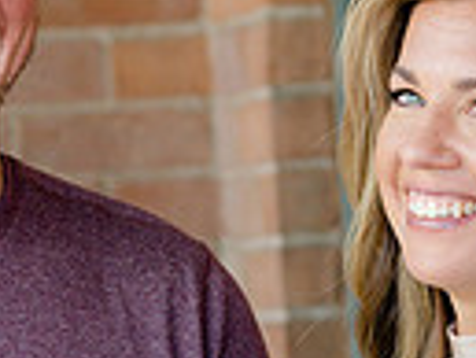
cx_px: 446
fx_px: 5657
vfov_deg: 3.6
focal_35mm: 411
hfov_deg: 4.8
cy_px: 297
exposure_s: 1/250
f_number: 4
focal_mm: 92
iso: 500
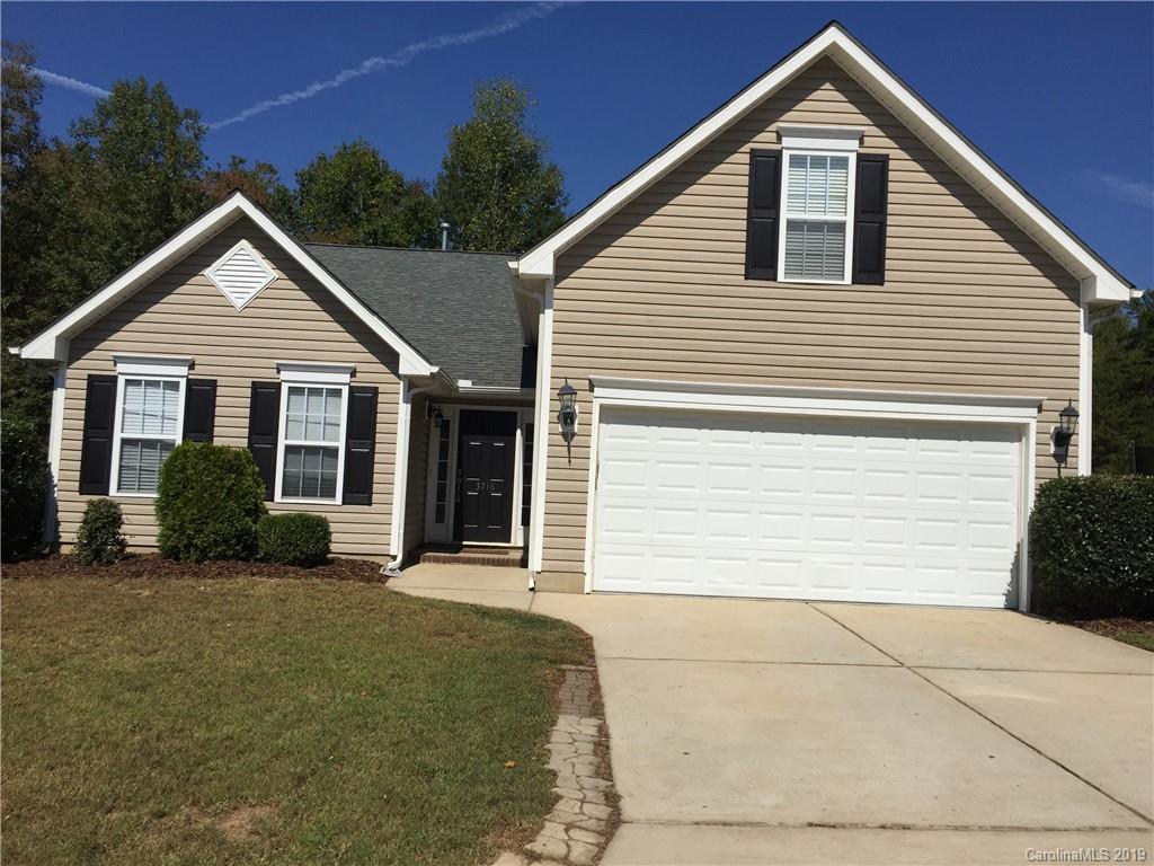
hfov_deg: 61.7
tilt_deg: +2.5
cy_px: 433
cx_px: 577
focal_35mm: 29
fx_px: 967
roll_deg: -2.9
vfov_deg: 48.2
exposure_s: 1/5650
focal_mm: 4.15
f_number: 2.2
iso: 32
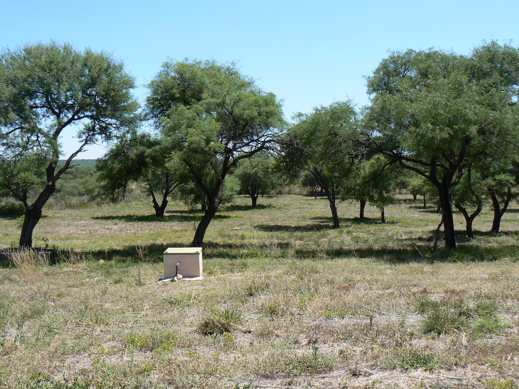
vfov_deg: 39.7
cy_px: 194
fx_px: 540
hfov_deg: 51.4
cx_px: 260
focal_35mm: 36
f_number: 5.6
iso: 80
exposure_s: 1/400
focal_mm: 6
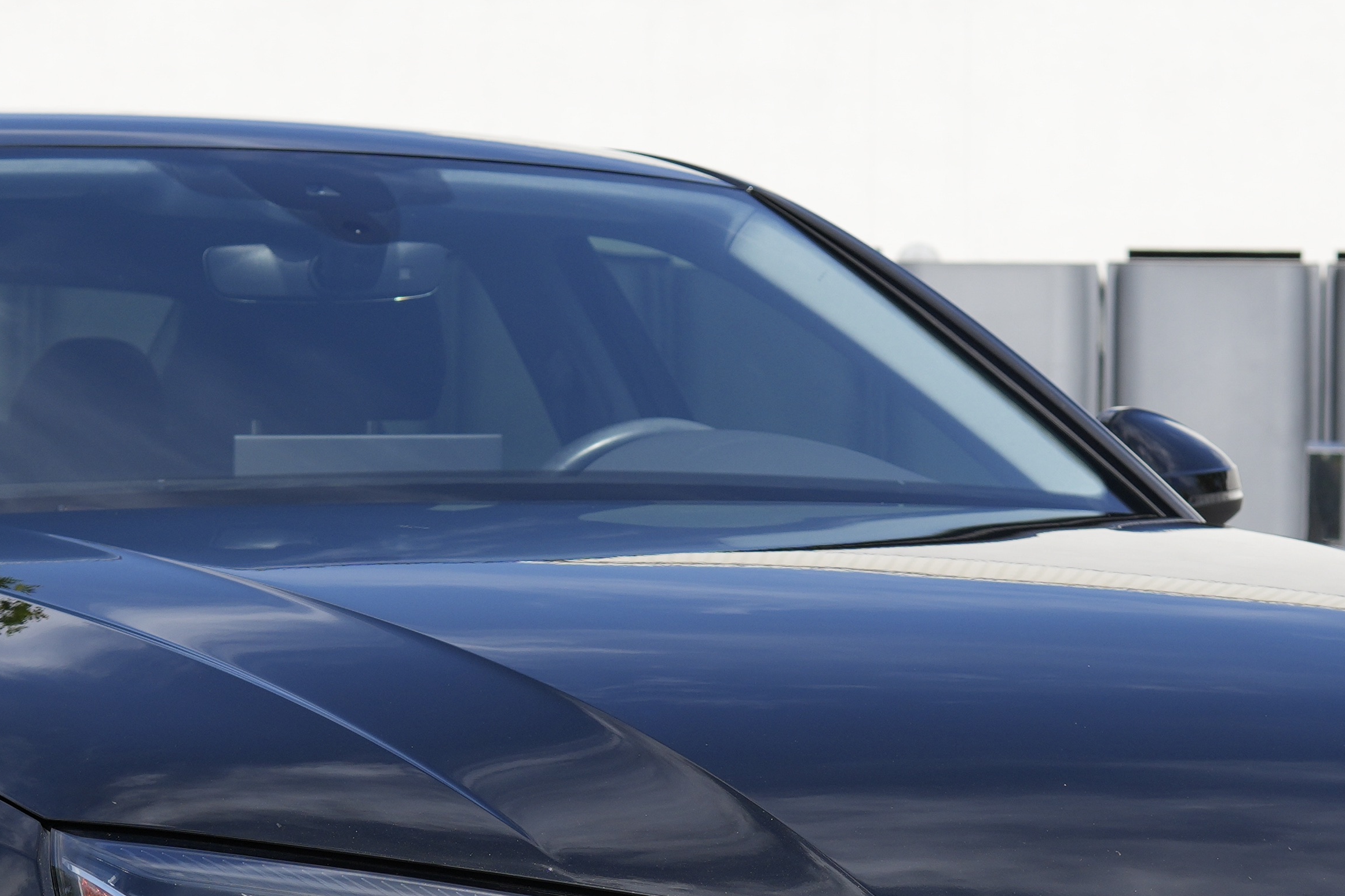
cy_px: 877
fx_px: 4483
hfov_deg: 17.1
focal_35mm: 120
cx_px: 637
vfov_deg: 11.3
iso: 100
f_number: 4
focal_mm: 30
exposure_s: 1/800
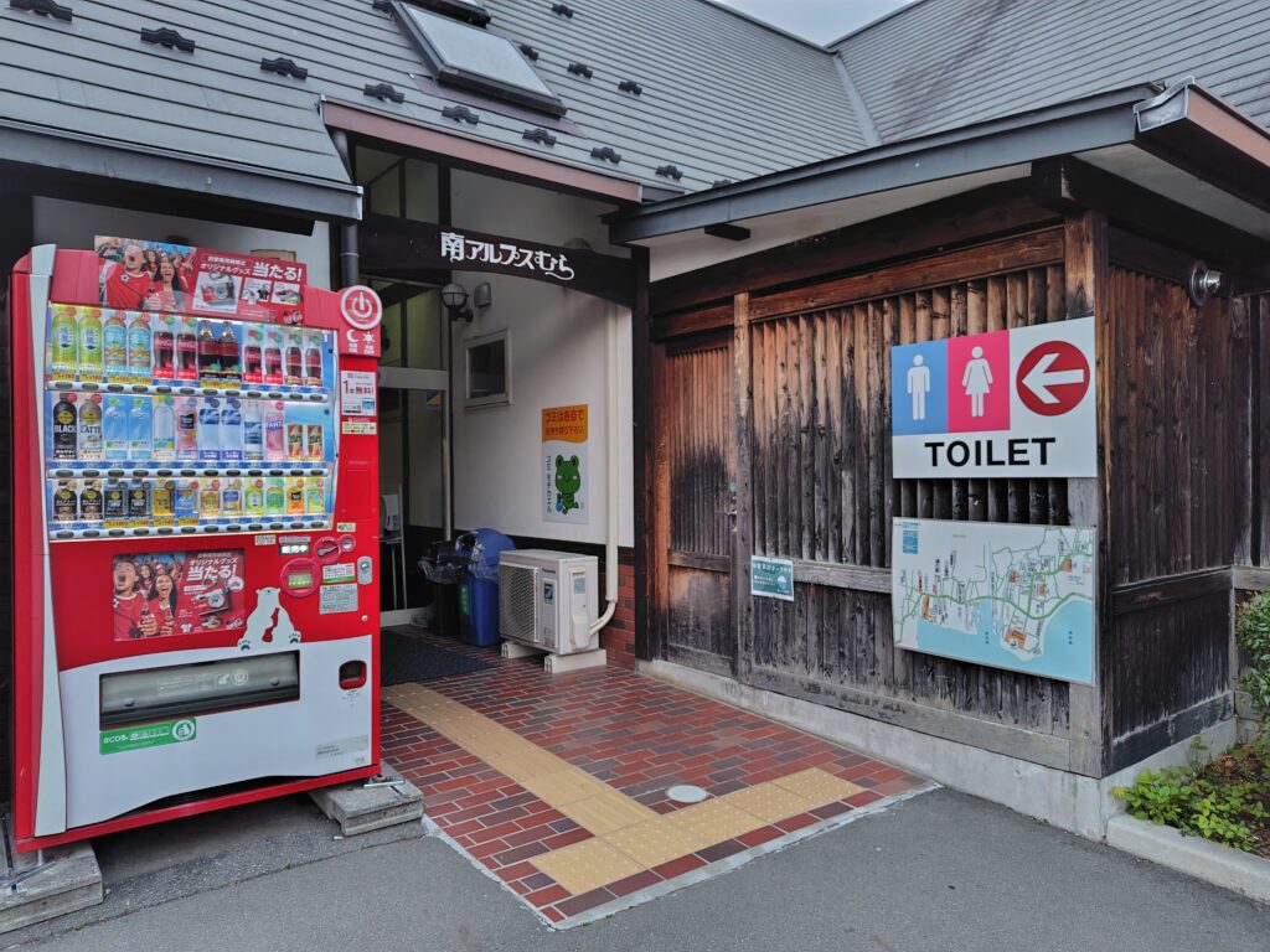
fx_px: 844
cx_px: 635
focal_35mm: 23
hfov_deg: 73.9
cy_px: 476
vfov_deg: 58.9
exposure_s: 1/50
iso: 1454
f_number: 1.9
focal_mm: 5.6
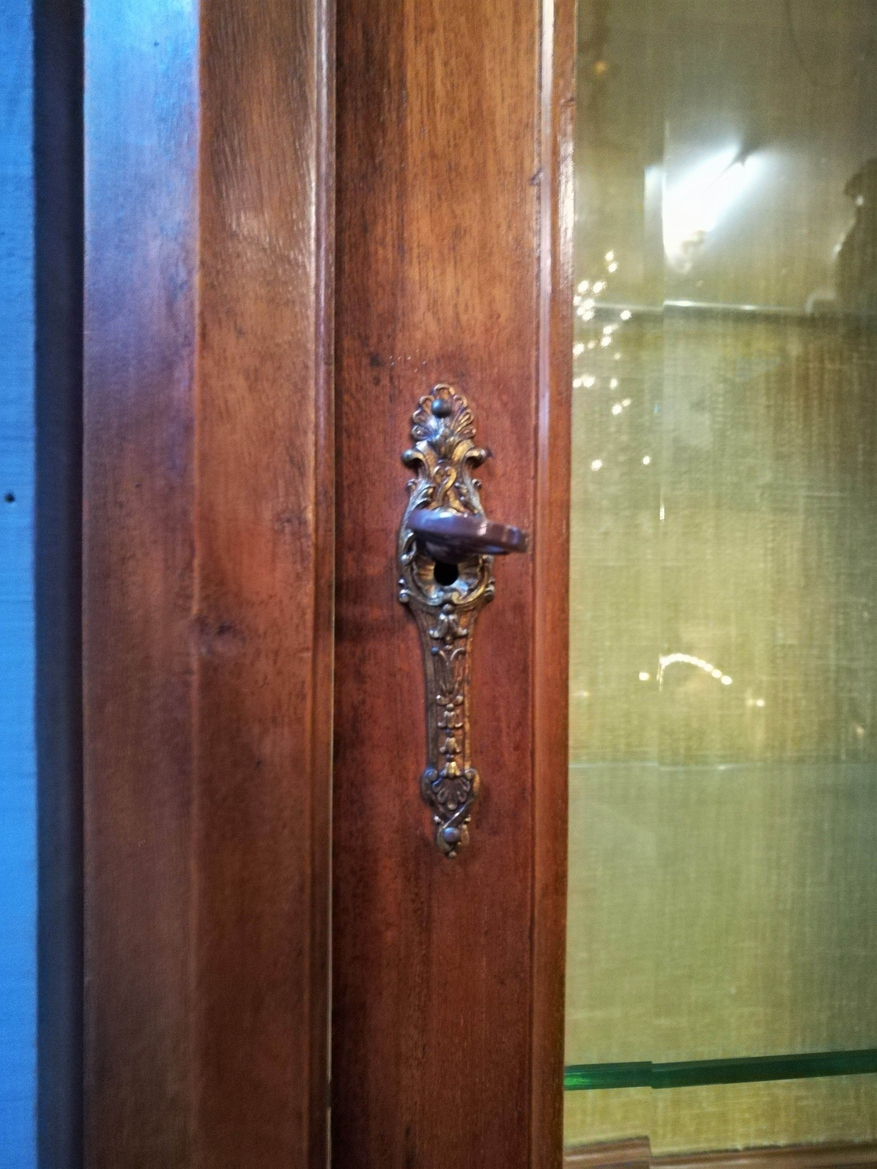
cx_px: 438
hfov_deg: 53.1
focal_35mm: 26
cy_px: 584
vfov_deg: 67.3
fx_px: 878
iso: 1000
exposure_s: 1/14.3
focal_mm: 3.83
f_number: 2.2
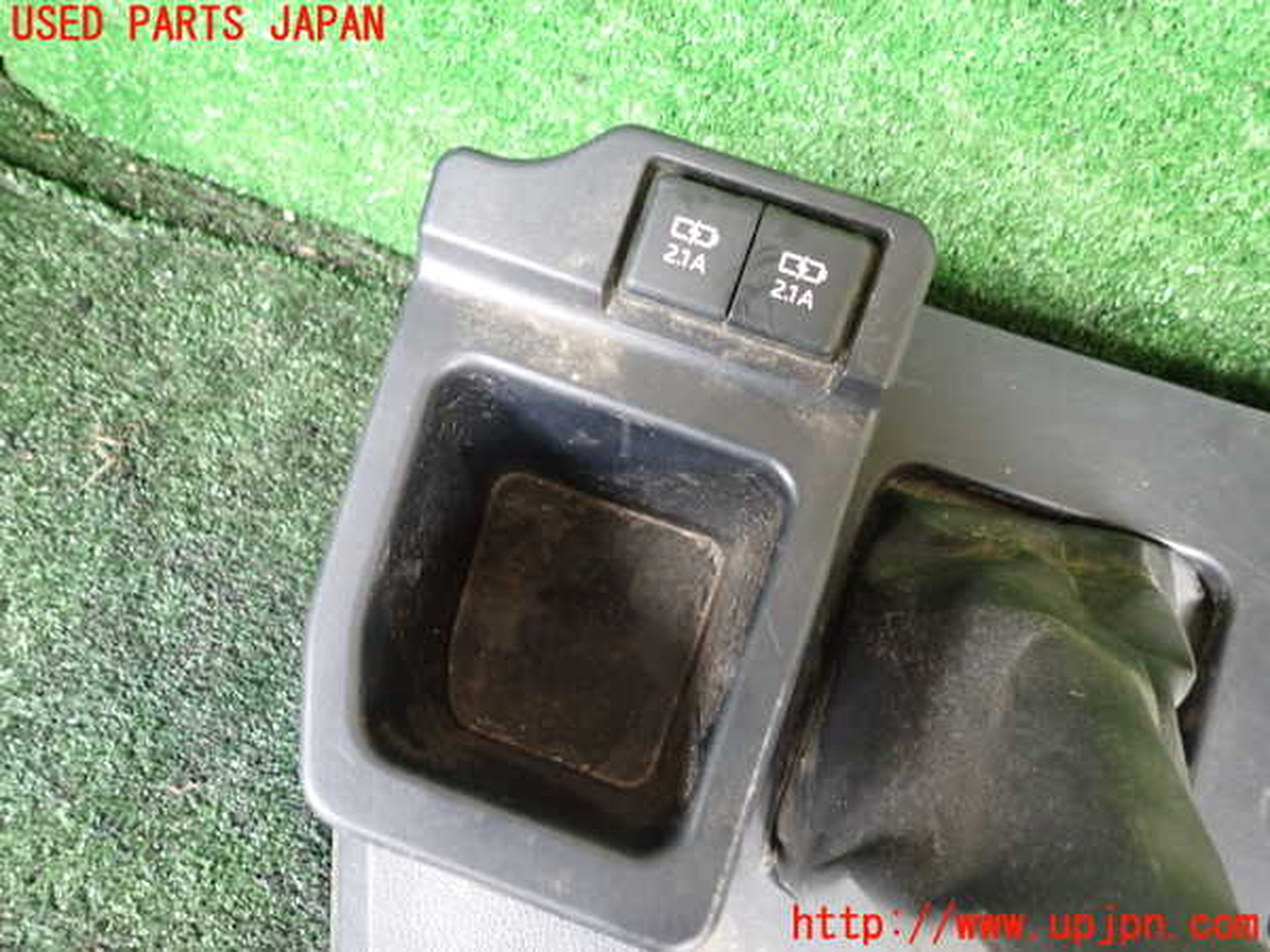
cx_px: 635
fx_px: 917
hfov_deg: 69.4
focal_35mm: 25
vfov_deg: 54.9
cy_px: 476
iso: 640
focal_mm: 4.5
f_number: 2
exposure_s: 1/30
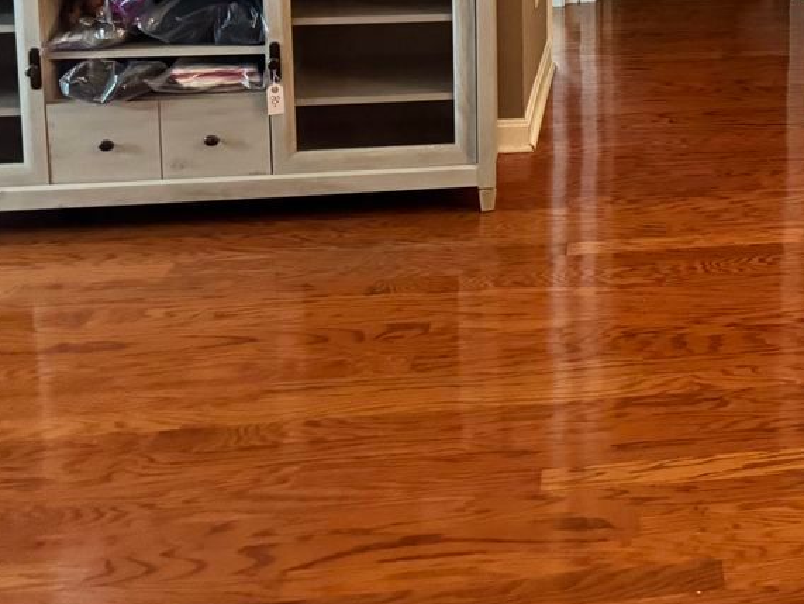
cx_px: 1001
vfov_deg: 21.7
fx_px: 1464
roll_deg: -2.8
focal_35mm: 63
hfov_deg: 26.7
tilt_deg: -9.2
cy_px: -115
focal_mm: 6.76
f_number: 1.78
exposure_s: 1/60
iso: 640
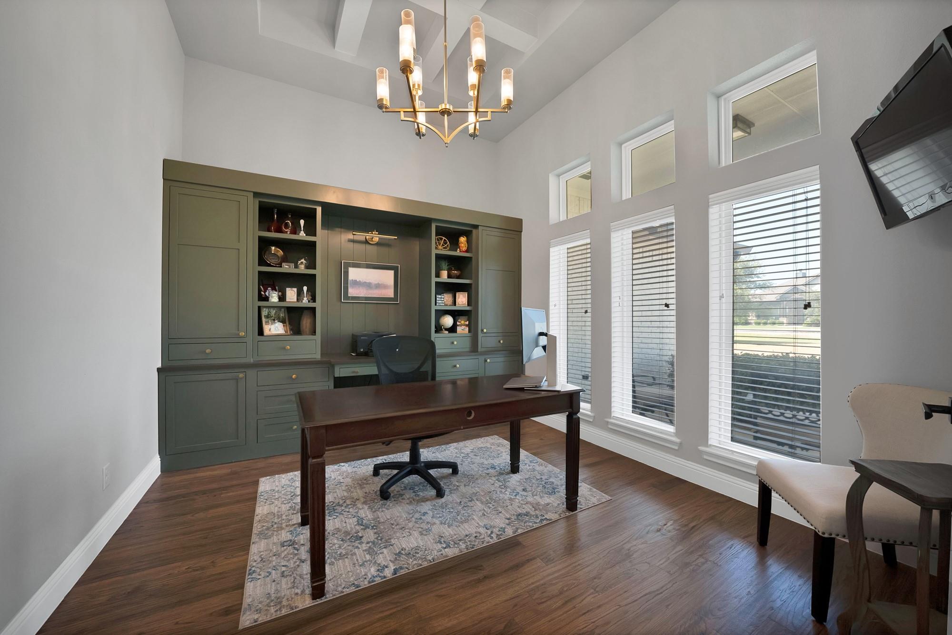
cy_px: 318
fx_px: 317
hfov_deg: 112.6
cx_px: 476
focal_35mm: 12
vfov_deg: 90.0
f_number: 9
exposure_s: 1/25
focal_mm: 12
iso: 640
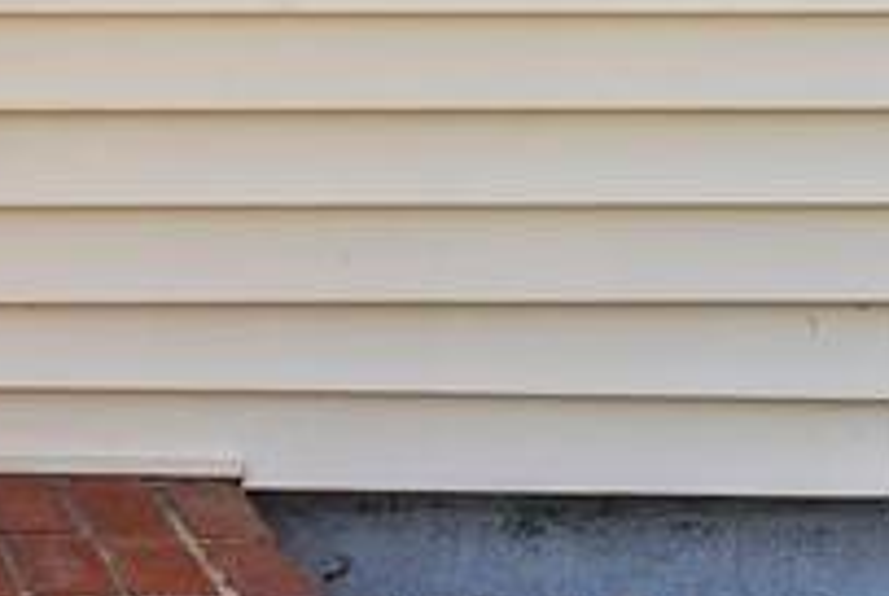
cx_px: -561
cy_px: -679
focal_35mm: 146
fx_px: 3611
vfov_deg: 8.8
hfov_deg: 13.0
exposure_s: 1/200
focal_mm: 29
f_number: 9
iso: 1000
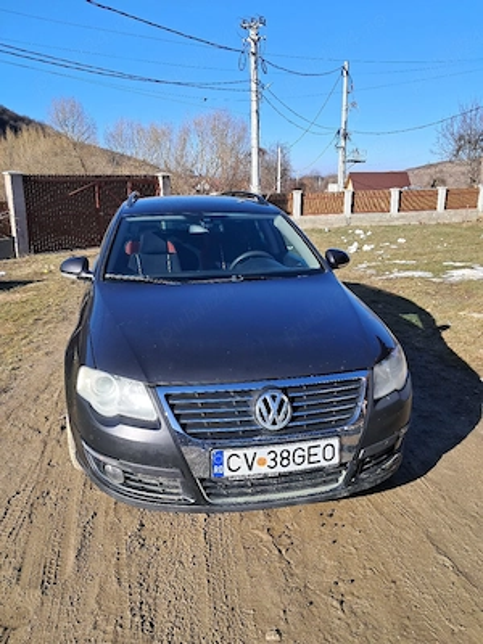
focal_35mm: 27
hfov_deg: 51.4
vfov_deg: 65.3
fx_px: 502
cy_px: 322
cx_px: 242
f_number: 1.8
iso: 50
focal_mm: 4
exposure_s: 1/667
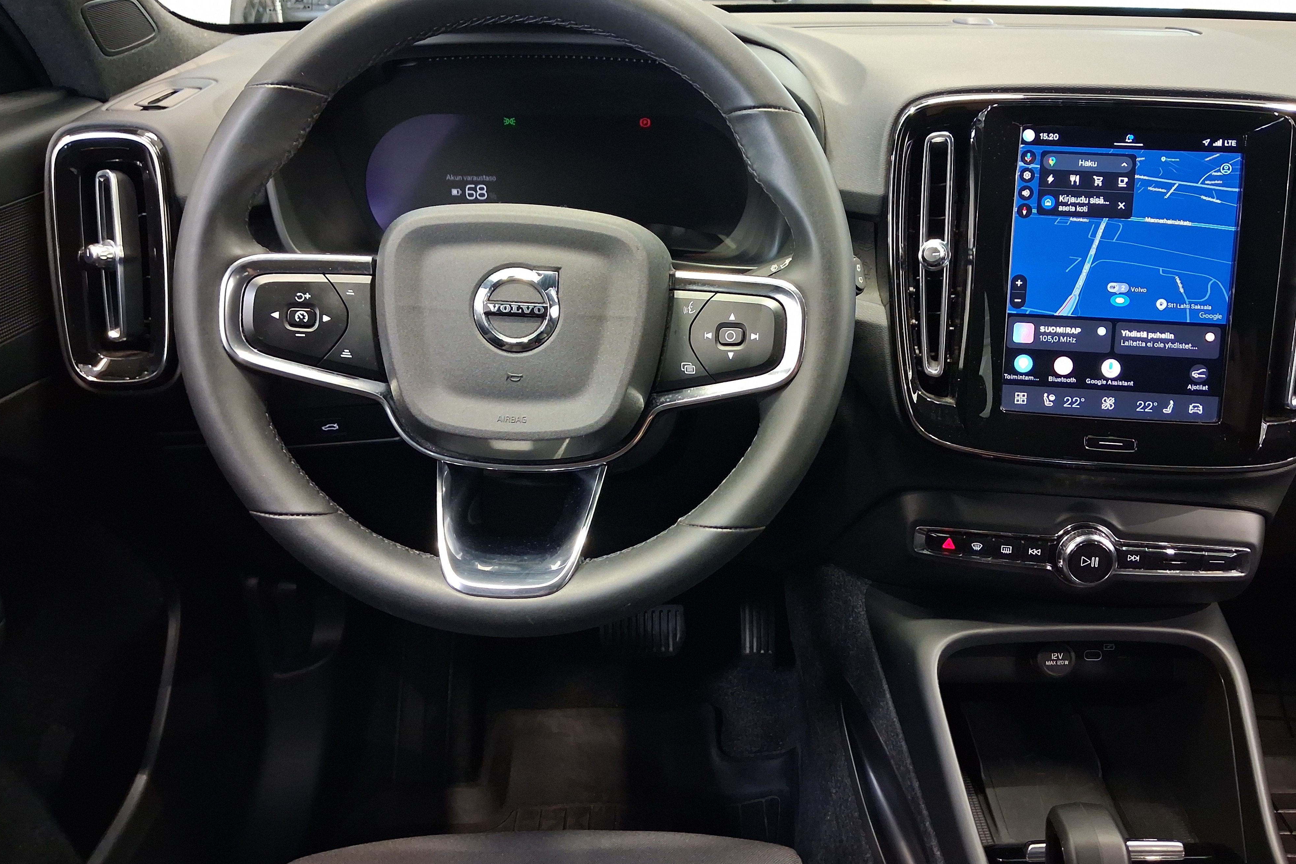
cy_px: 402
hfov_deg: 63.7
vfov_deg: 44.9
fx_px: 1044
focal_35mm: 29
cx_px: 660
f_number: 1.8
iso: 500
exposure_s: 1/33
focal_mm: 4
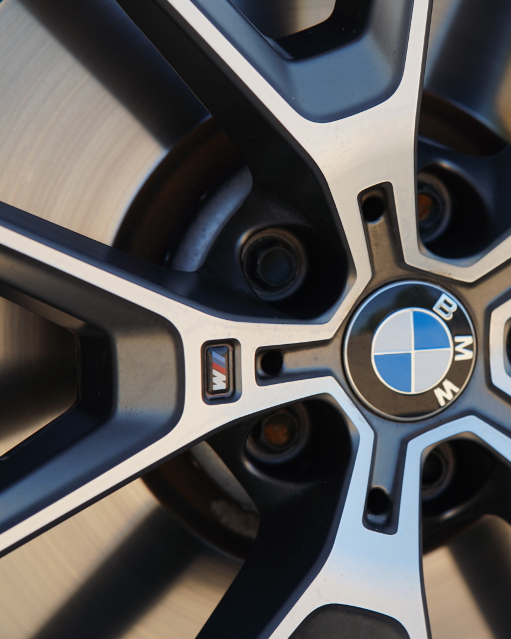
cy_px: 319
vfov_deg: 16.0
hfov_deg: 12.8
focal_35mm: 120
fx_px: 2269
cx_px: 401
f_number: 4.5
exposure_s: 1/200
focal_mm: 85
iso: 100
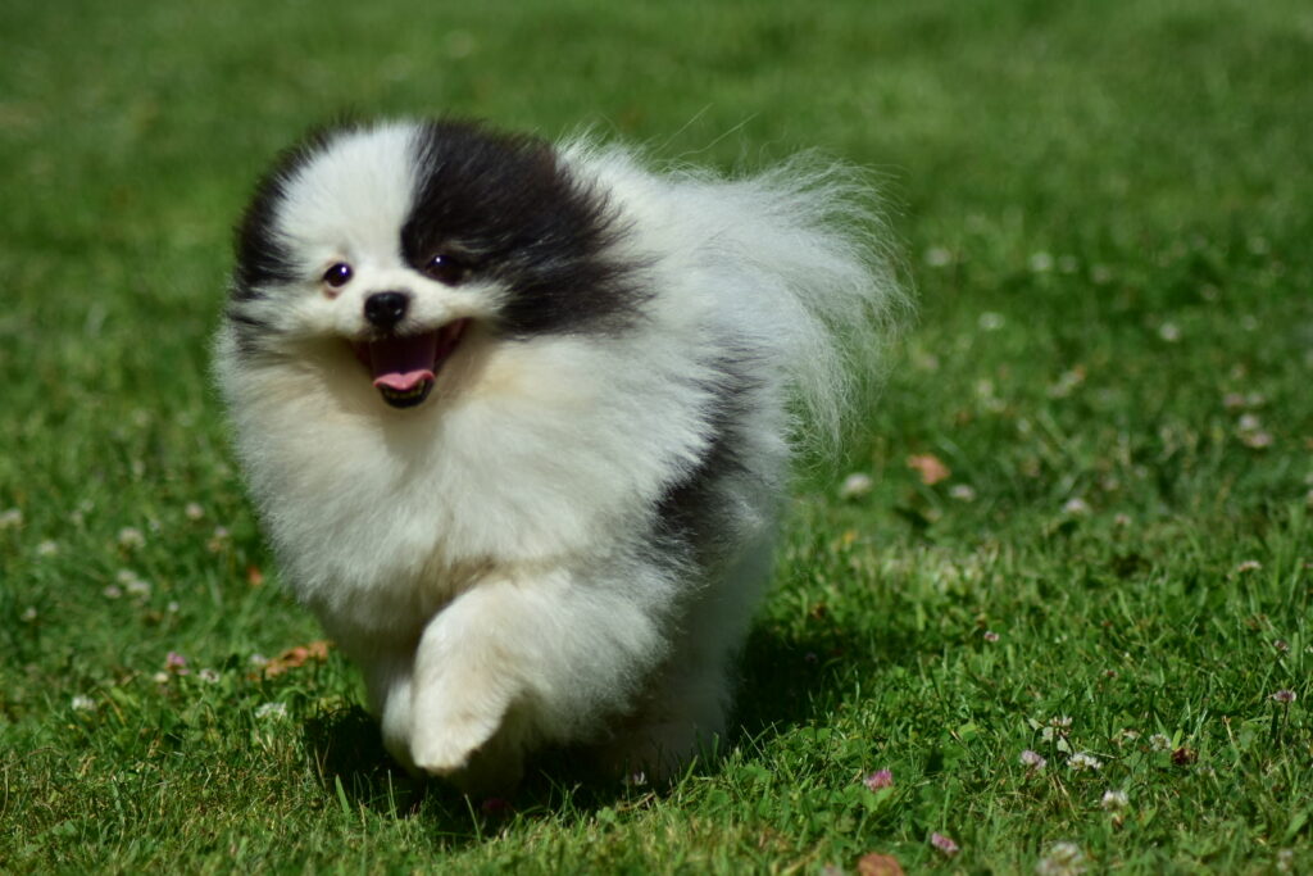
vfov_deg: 9.2
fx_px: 5471
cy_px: 438
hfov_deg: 13.7
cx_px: 656
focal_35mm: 150
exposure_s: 1/3200
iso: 100
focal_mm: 100
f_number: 4
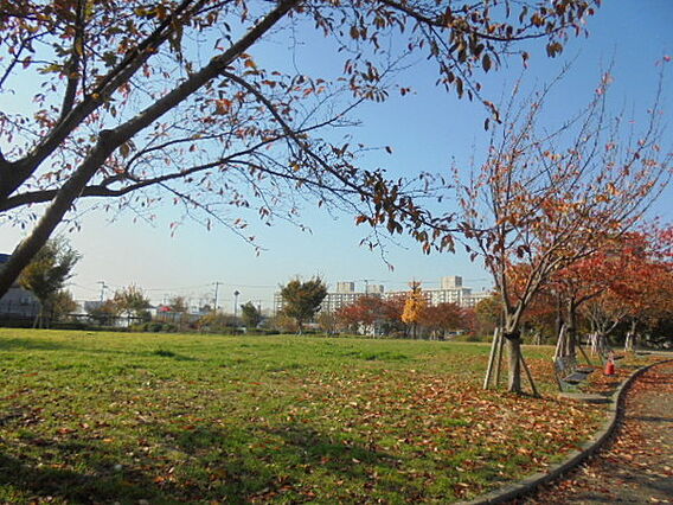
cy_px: 252
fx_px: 505
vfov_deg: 53.1
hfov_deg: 67.3
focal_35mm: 26
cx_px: 336
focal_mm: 4.6
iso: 100
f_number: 3.5
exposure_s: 1/1000
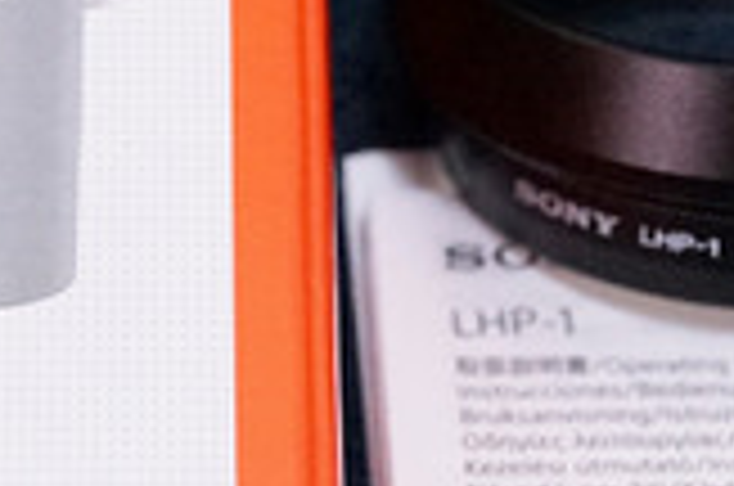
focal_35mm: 155
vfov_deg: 8.8
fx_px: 3154
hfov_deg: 13.2
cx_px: 216
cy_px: 99
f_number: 5.6
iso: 6400
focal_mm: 35
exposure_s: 1/80
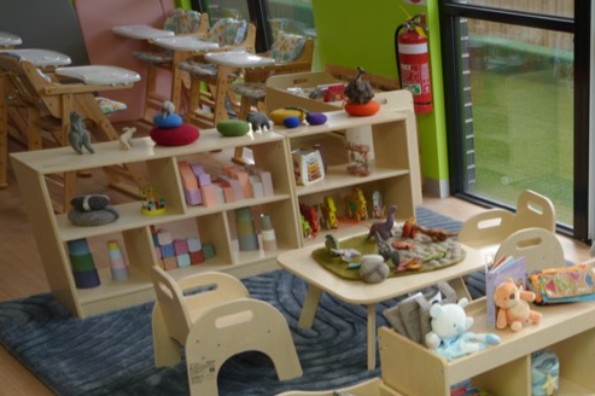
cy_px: 360
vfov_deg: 24.3
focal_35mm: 54
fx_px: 892
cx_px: 594
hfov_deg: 33.7
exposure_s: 1/60
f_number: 4.5
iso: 100
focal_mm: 26
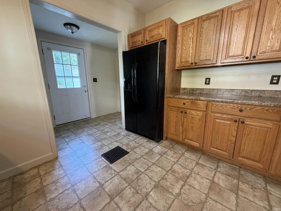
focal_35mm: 14
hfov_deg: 102.1
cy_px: 106
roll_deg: +0.8
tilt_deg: -12.5
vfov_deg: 85.7
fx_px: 114
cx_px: 140
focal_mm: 2.22
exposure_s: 1/60
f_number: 2.2
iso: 400
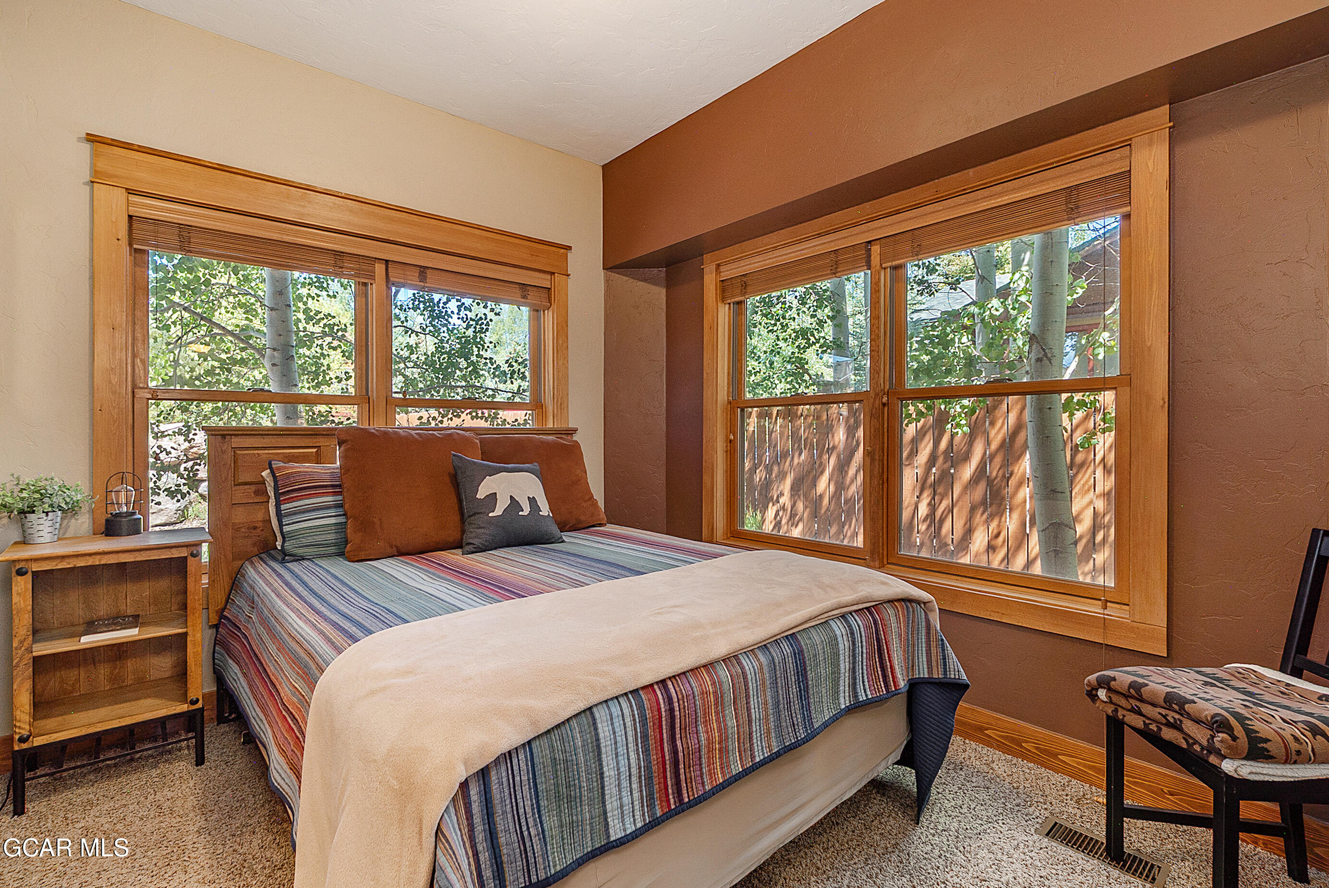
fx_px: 554
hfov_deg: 100.3
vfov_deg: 77.4
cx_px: 664
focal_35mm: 15
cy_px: 444
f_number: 9
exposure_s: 1.6
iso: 100
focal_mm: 10
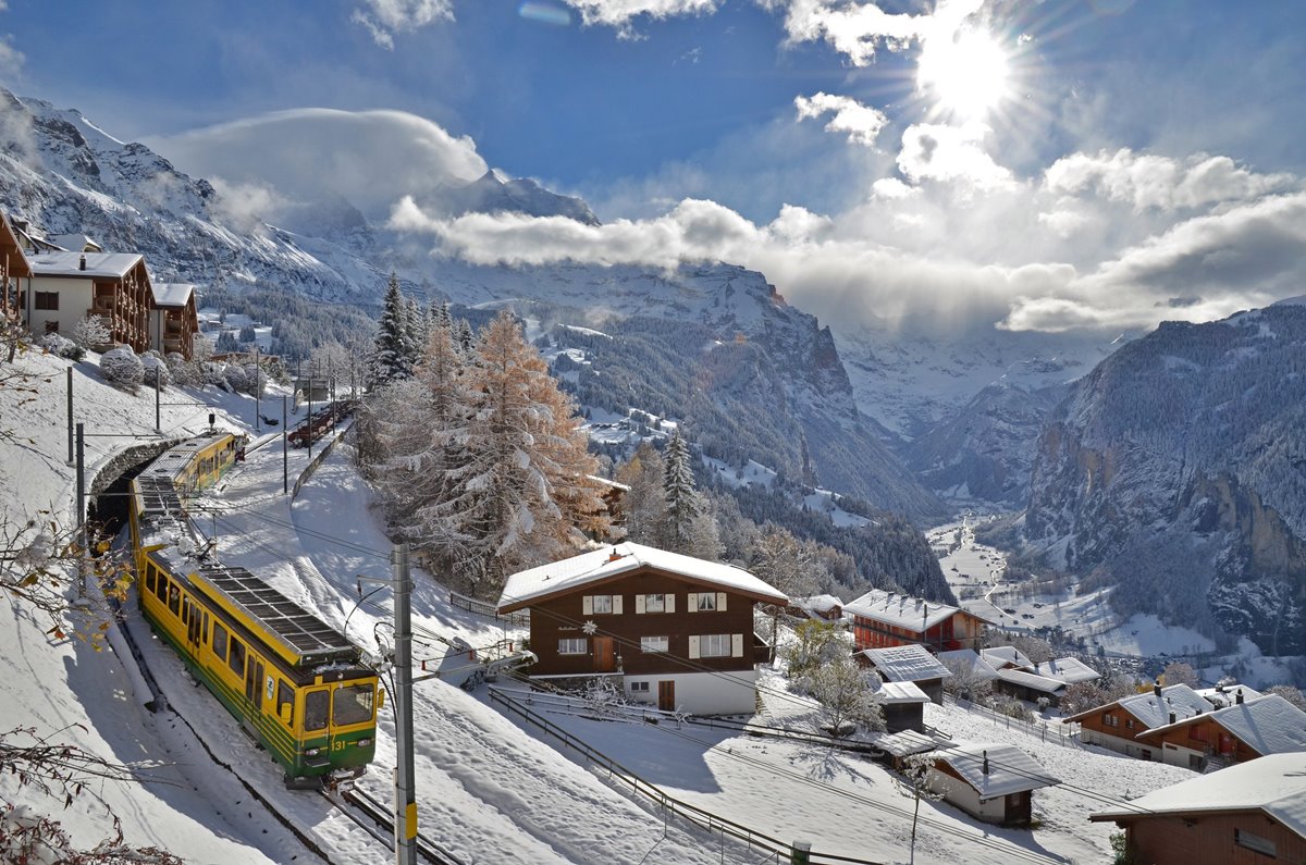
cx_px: 653
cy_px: 432
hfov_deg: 73.8
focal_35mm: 24
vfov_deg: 52.9
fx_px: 869
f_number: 11
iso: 200
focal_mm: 16
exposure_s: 1/800
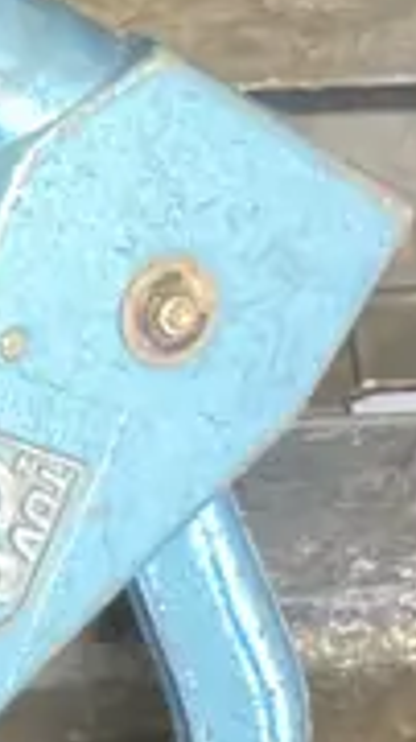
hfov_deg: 6.3
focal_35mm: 174
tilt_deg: -72.2
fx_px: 3419
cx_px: -906
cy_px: 1204
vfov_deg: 11.7
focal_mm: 3.99
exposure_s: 1/33
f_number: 1.8
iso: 250
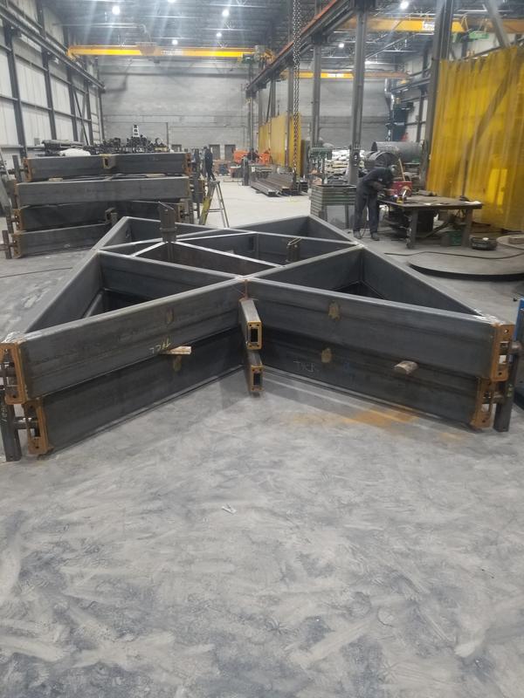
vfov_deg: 67.3
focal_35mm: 26
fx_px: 525
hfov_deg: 53.1
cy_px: 349
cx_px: 262
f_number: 1.7
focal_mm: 4.25
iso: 125
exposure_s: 1/25
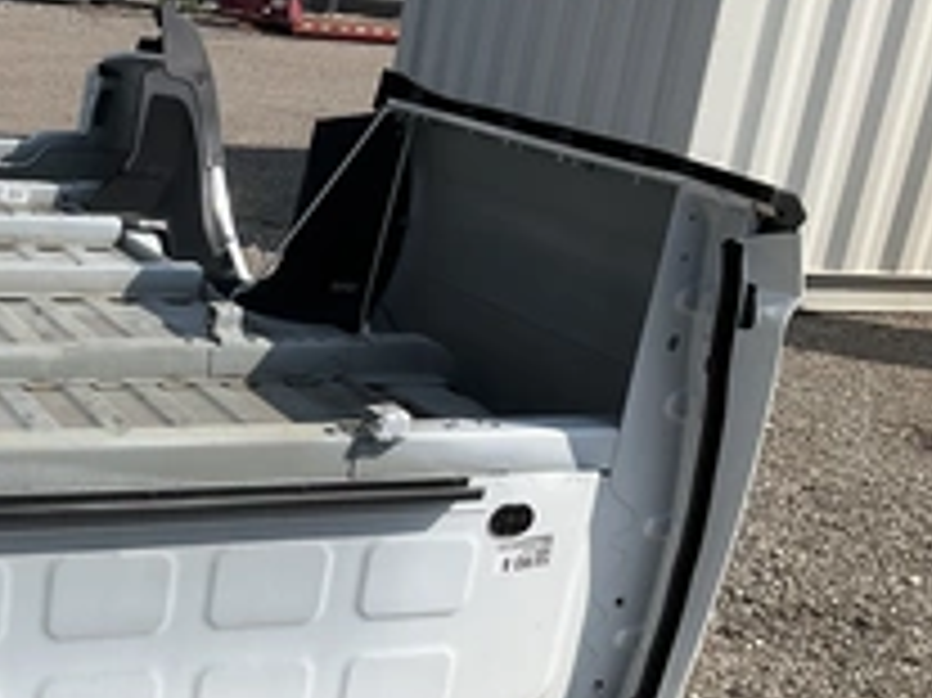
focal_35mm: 56
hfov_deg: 32.2
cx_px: 50
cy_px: 500
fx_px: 1507
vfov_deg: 25.8
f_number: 1.8
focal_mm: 3
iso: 25
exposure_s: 1/2667
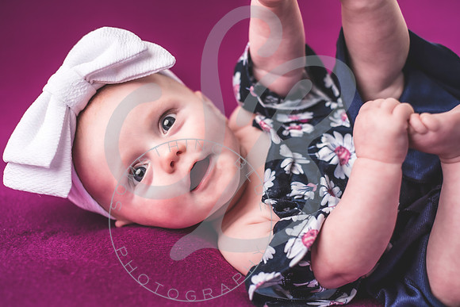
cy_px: 154
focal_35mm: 50
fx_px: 639
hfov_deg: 39.6
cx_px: 230
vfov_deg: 27.0
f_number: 2.8
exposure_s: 1/320
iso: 320
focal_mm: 50
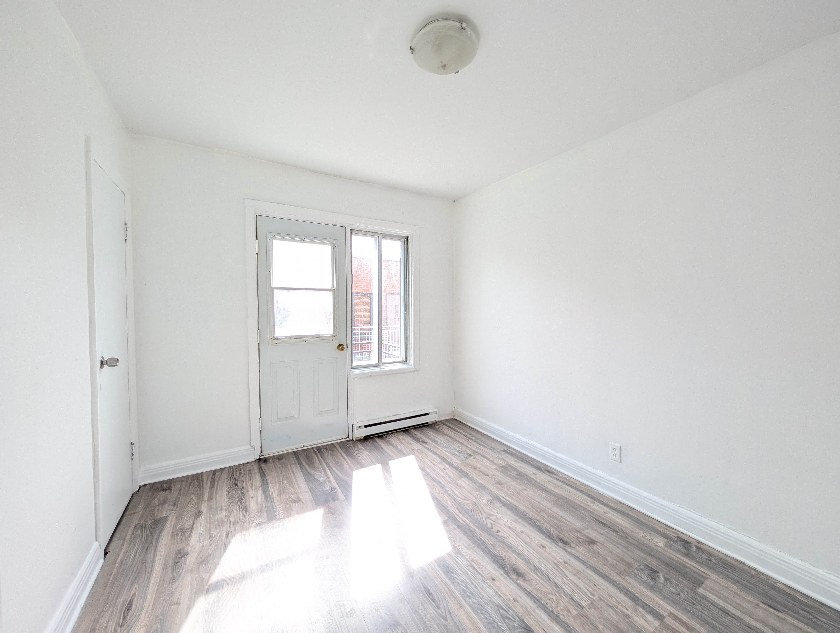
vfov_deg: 94.6
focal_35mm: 12
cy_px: 316
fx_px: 292
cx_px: 420
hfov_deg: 110.5
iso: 54
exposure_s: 1/166
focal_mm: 2.02
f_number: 1.7
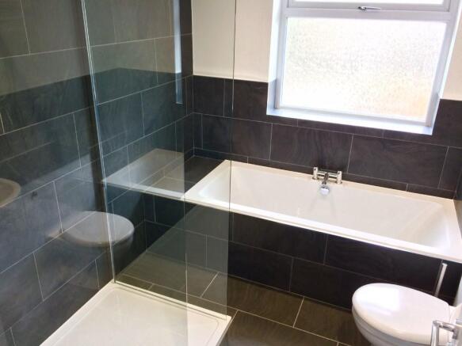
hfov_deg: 61.7
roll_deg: -1.0
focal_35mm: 29
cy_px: 173
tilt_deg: -22.3
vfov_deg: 48.2
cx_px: 231
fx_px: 387
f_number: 2.2
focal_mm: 4.15
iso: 80
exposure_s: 1/33
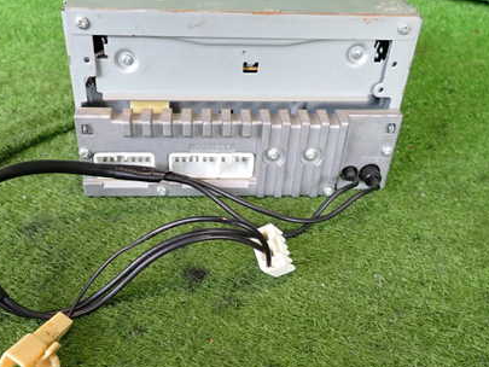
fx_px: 523
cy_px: 240
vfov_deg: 38.3
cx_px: 228
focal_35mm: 37
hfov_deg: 50.1
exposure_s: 1/30
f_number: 2
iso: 250
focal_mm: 4.5
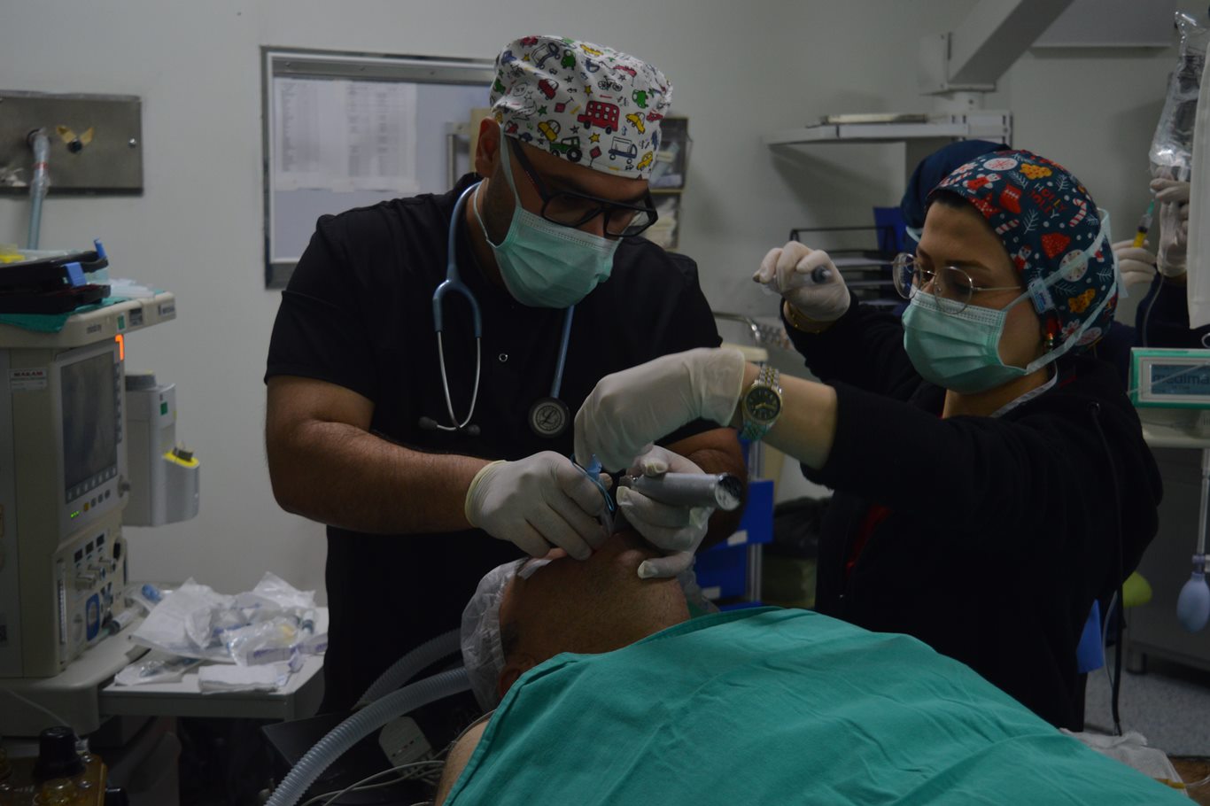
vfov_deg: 29.9
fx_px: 1512
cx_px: 605
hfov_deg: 43.6
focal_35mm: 45
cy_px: 403
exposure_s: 1/80
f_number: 4.2
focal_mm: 30
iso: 400
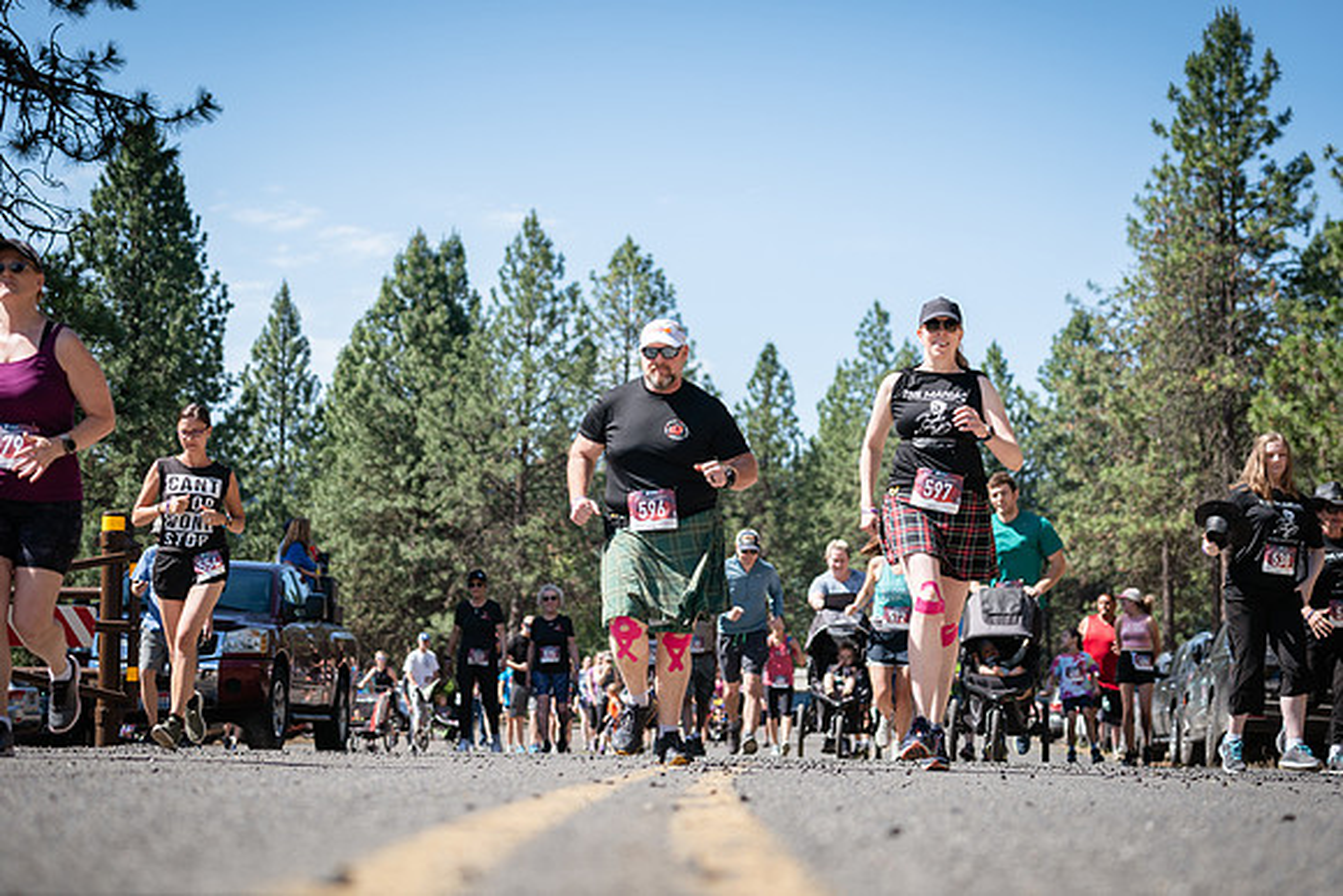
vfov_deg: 18.4
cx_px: 672
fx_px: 2761
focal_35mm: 74
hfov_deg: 27.3
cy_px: 448
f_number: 4
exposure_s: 1/500
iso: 100
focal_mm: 74
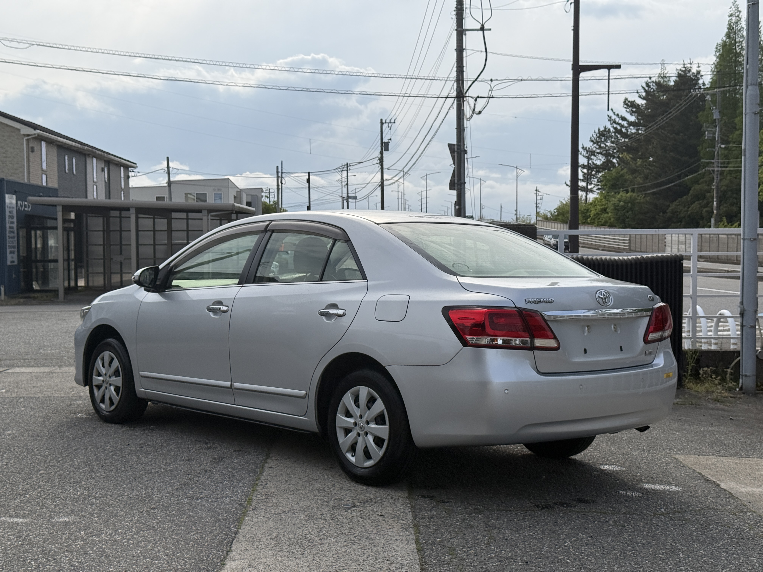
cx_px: 382
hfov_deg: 39.7
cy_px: 286
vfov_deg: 30.3
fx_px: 1058
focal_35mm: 48
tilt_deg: -2.2
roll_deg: +1.1
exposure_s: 1/7143
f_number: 1.78
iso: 64
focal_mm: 6.76
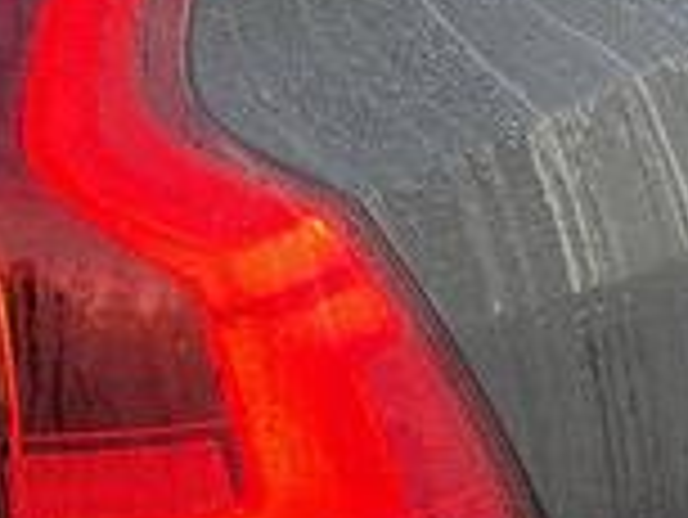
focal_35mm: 136
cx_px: -189
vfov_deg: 10.8
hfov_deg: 14.0
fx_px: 2705
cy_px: 491
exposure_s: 1/121
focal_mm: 4.2
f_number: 1.6
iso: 32
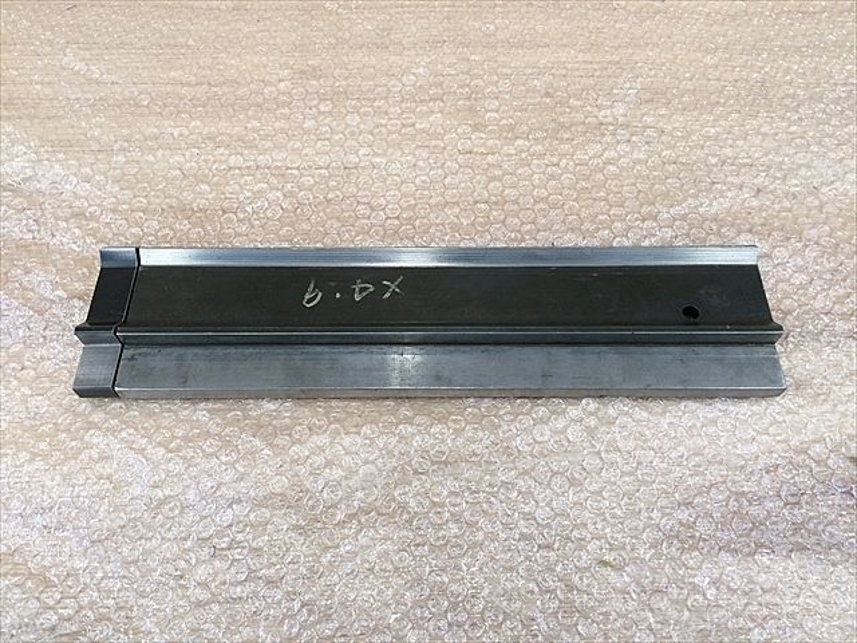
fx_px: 718
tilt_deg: -67.7
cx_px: 428
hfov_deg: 61.7
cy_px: 322
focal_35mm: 29
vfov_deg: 48.2
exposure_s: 1/30
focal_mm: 4.15
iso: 64
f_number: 2.2
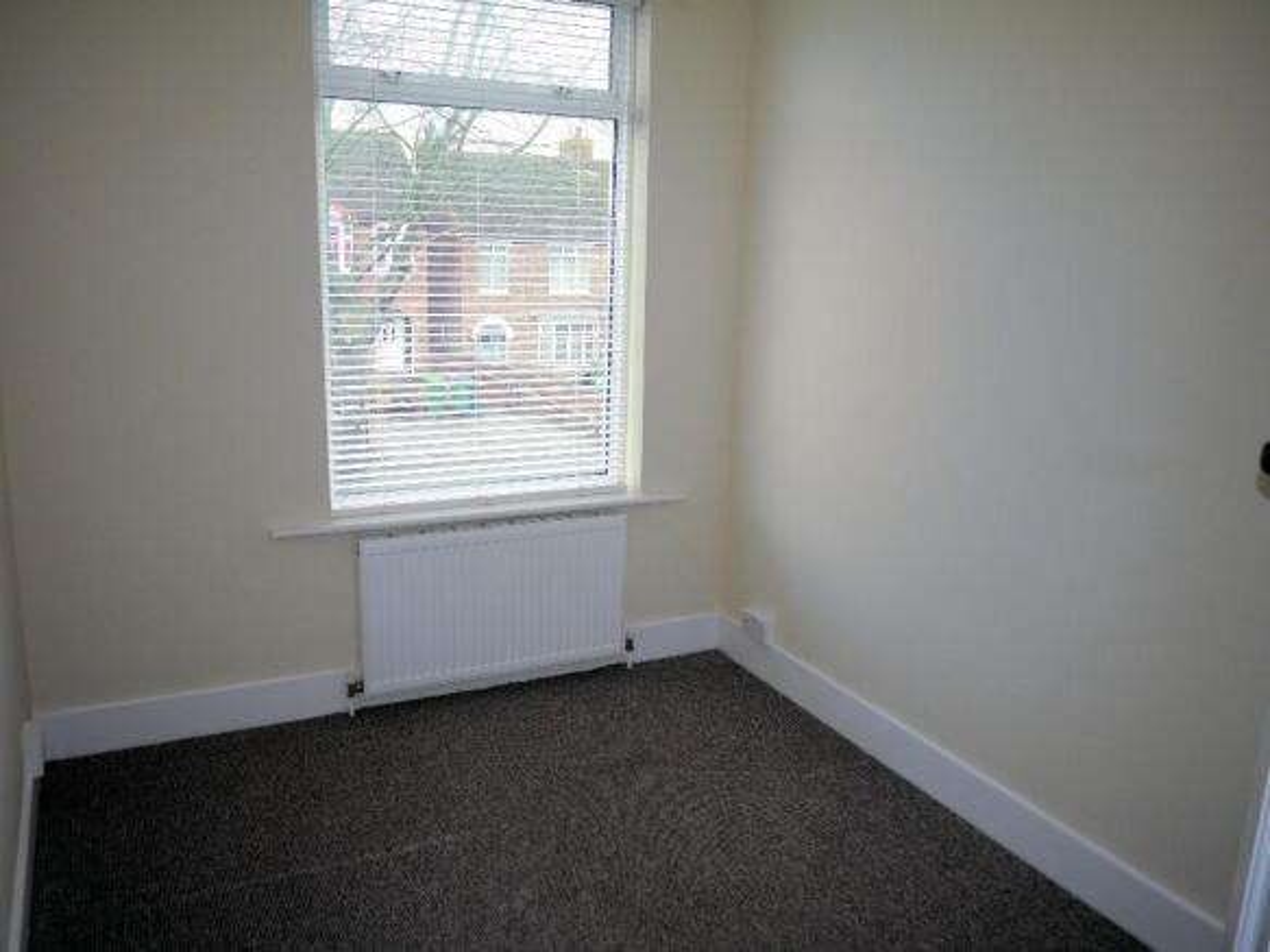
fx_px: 1027
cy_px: 476
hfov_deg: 63.5
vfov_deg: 49.7
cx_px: 635
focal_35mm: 28
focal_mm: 14
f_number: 2.8
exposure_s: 1/60
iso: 160
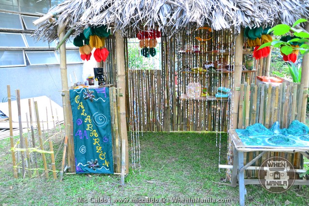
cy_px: 103
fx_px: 283
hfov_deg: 57.2
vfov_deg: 40.0
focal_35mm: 33
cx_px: 154
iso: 3200
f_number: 6.3
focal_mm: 22
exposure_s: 1/100
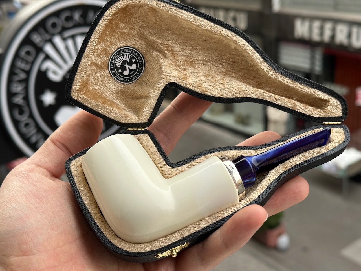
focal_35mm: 48
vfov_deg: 30.3
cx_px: 180
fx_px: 501
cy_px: 136
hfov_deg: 39.7
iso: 64
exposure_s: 1/709
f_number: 1.78
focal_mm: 6.86
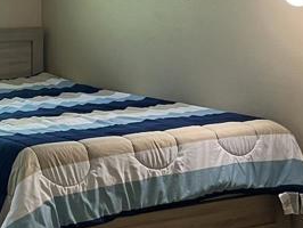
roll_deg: +0.5
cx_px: -55
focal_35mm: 100
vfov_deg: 14.6
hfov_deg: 18.6
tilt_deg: -2.1
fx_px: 876
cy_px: 11
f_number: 1.6
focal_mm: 5.1
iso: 125
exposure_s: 1/60
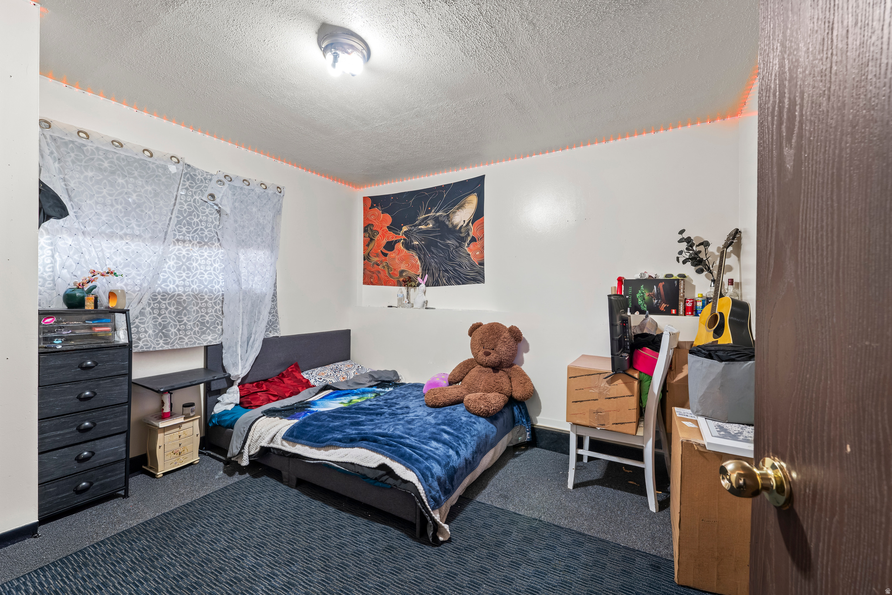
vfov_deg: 81.2
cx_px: 446
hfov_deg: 104.3
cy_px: 298
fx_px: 347
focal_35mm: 14
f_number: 9
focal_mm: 14
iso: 400
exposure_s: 1
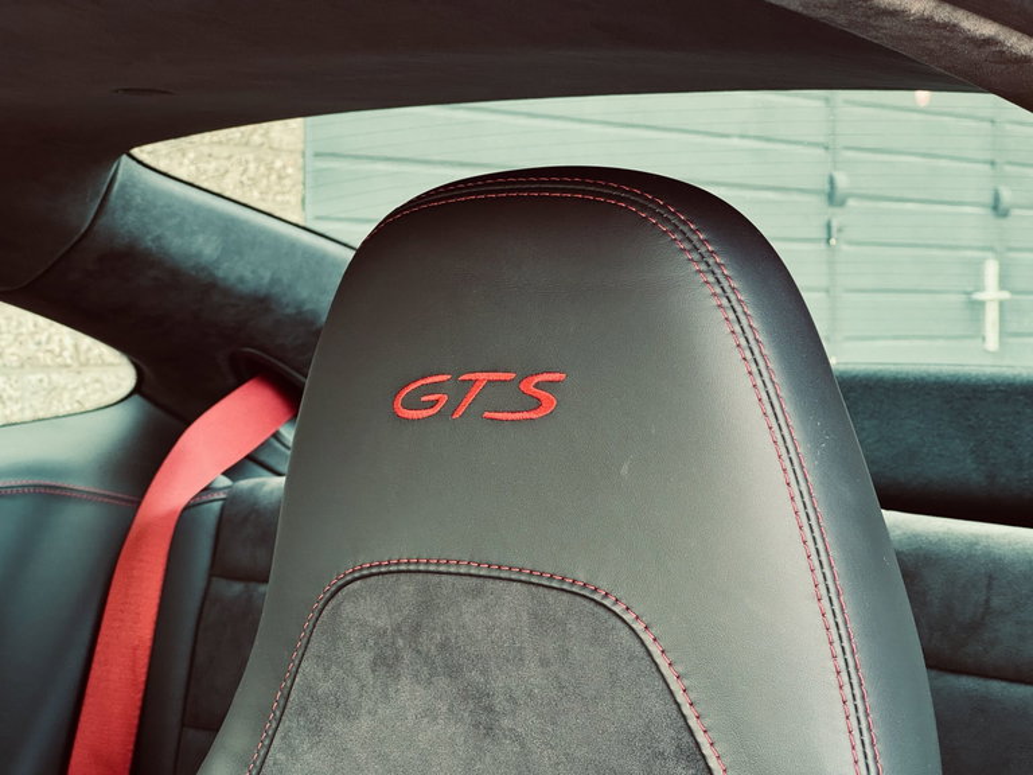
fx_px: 2298
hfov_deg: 25.3
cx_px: 516
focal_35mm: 77
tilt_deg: -0.8
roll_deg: +0.8
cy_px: 388
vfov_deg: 19.1
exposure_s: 1/99
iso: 160
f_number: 2.8
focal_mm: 9
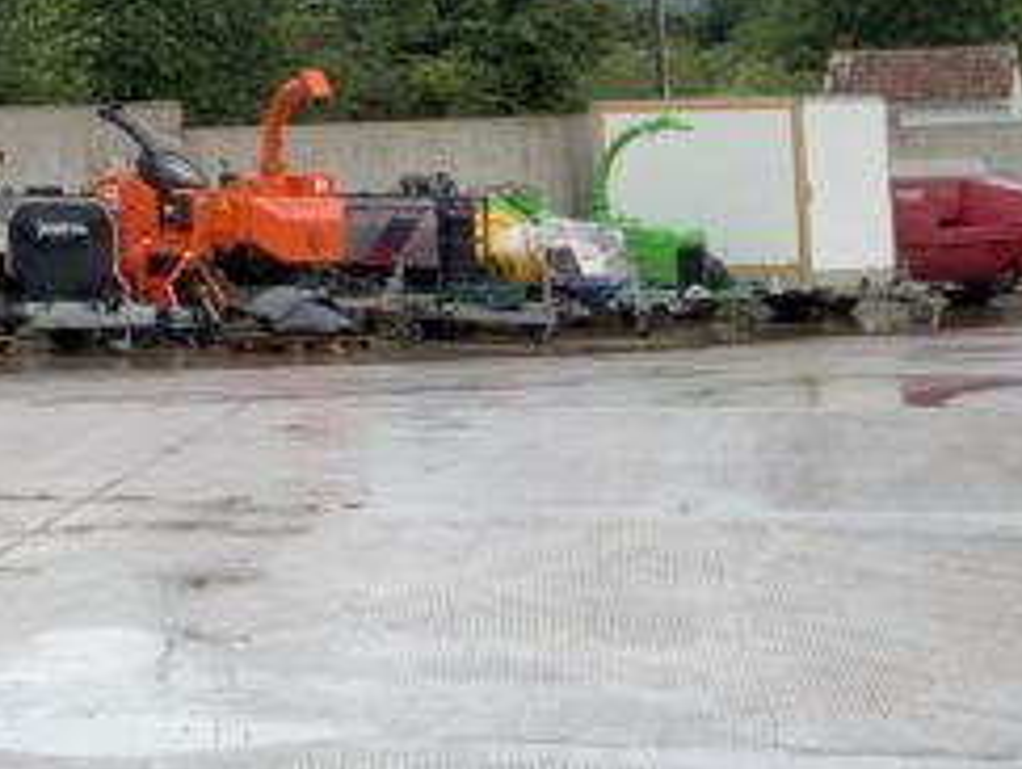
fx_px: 3607
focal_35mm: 122
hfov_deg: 14.2
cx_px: -820
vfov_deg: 11.9
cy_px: -122
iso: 16
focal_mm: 3
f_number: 1.8
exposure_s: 1/338
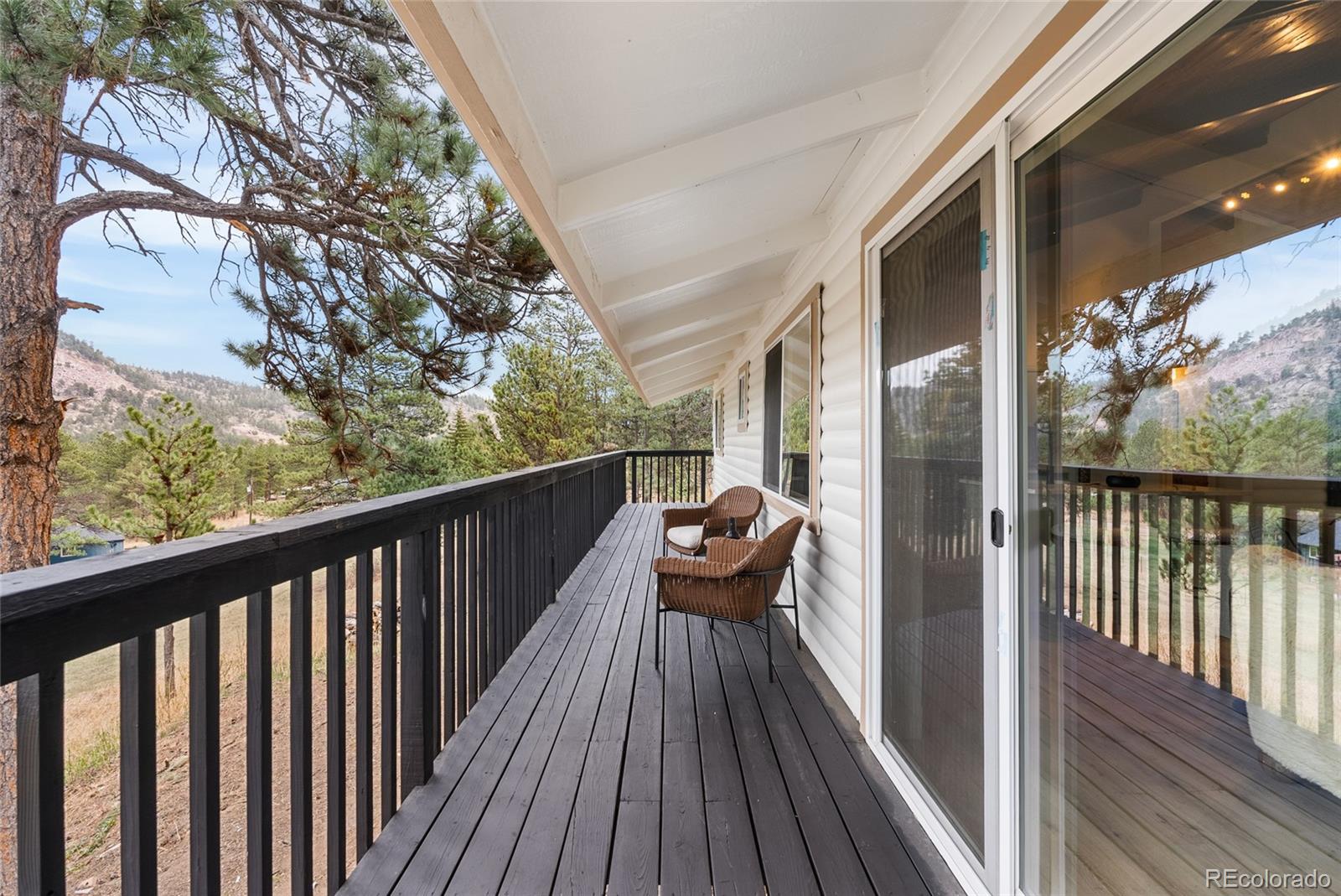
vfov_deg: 73.8
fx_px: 596
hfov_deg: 96.7
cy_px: 448
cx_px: 670
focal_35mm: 16
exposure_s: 1/100
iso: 200
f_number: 8
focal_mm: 16
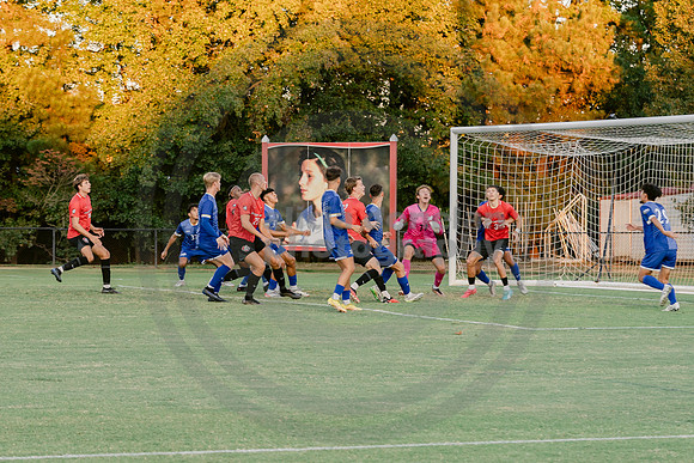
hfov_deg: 15.7
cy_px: 232
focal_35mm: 130
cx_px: 192
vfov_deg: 10.5
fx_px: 2512
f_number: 4.5
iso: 640
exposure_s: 1/250
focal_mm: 90
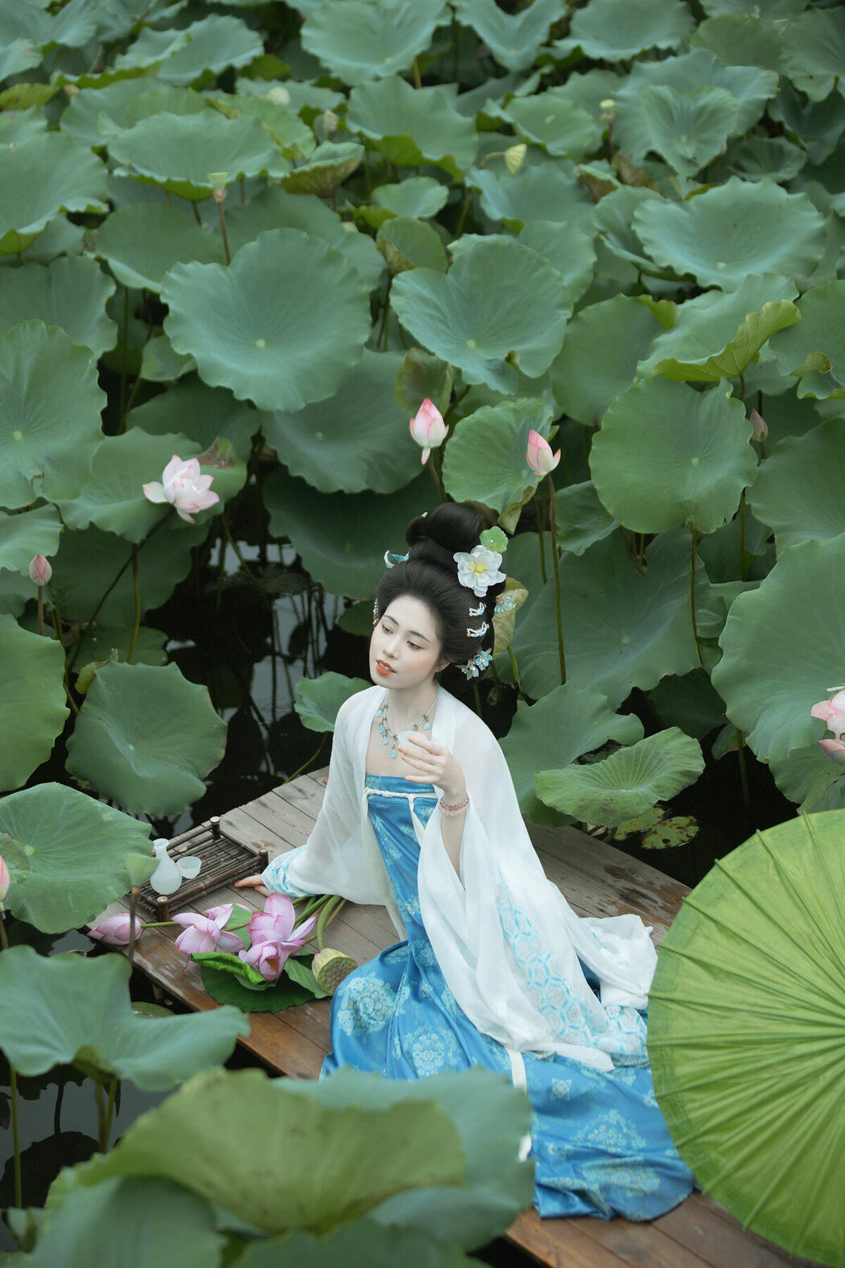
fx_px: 2464
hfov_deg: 19.5
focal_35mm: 70
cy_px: 634
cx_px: 422
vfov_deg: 28.8
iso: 100
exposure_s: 1/640
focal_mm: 70
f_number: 2.8
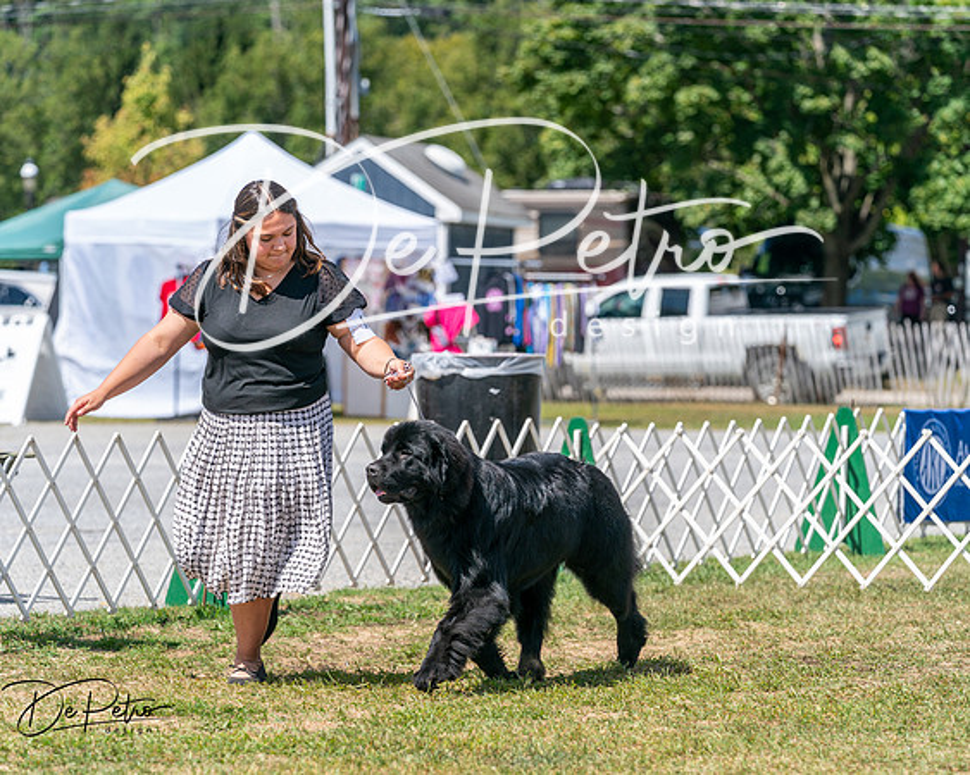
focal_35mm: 161
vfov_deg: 9.6
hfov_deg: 12.0
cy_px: 388
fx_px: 4622
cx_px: 485
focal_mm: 143
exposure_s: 1/1600
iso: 200
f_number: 4.5
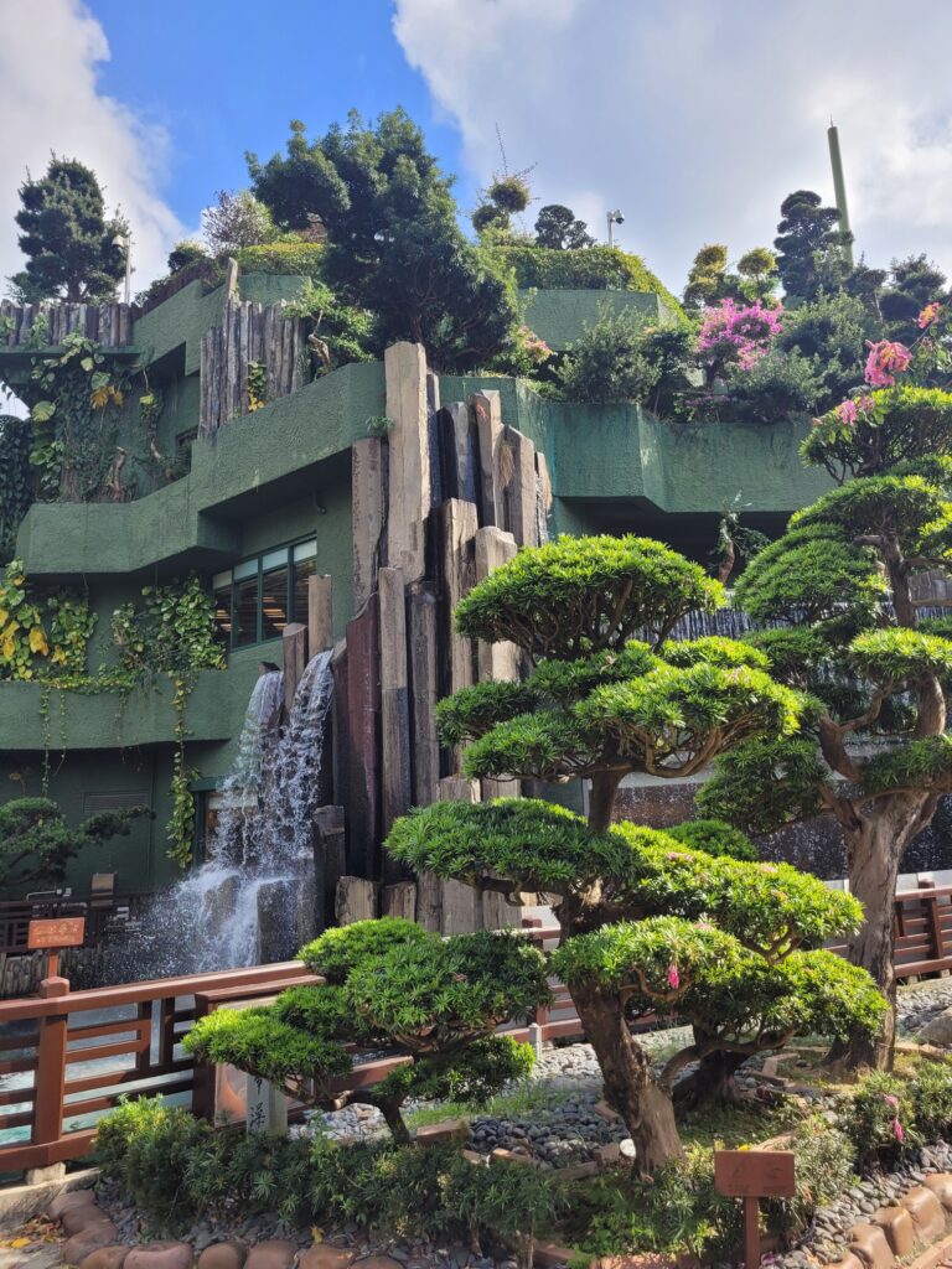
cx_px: 476
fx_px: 953
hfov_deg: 53.1
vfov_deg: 67.3
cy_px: 634
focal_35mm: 26
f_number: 1.8
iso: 40
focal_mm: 5.4
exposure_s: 1/1111
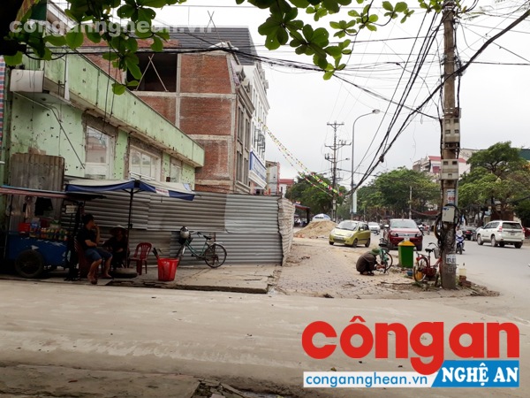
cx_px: 265
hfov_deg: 65.3
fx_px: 413
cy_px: 199
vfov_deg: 51.4
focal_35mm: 27
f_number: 1.9
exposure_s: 1/890
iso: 40
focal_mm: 3.6
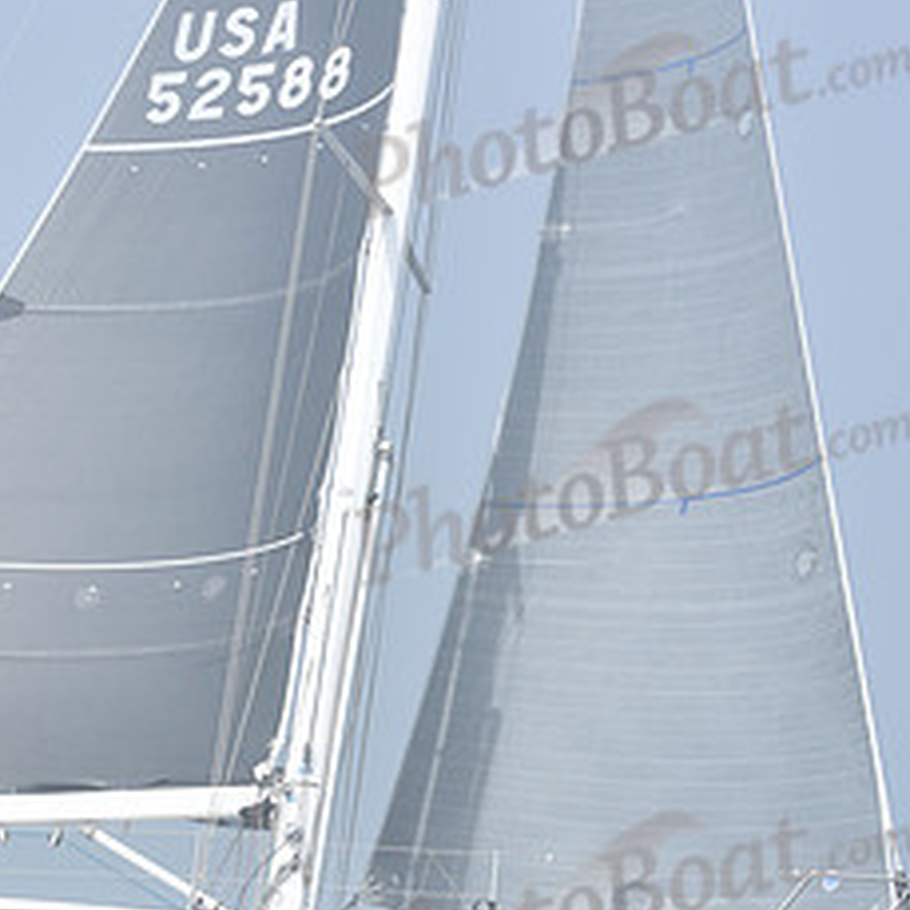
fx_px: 5502
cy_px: 745
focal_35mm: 185
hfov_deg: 9.4
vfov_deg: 9.4
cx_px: 151
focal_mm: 86
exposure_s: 1/800
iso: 320
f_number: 9
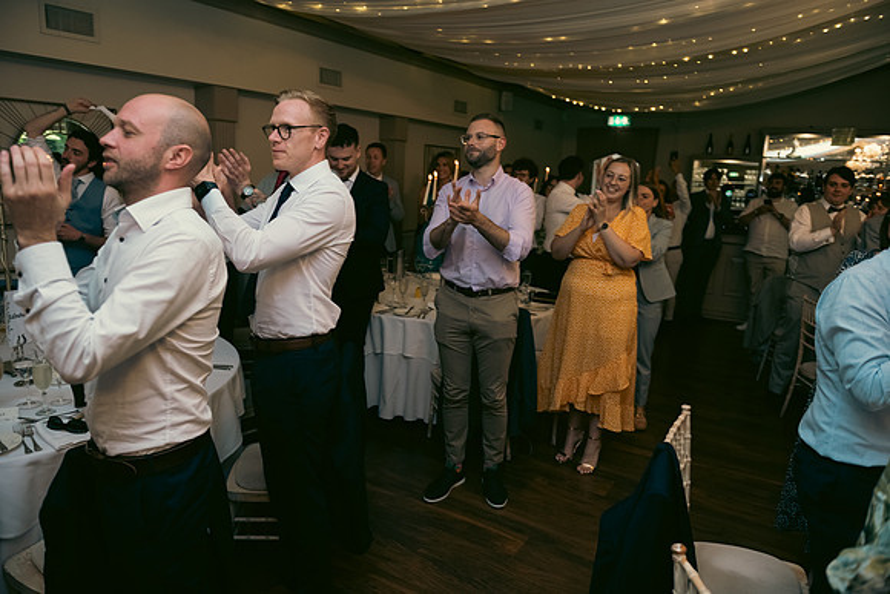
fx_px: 593
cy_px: 297
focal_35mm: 24
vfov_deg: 53.2
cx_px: 445
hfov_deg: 73.7
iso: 800
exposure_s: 1/160
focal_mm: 24
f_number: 3.5
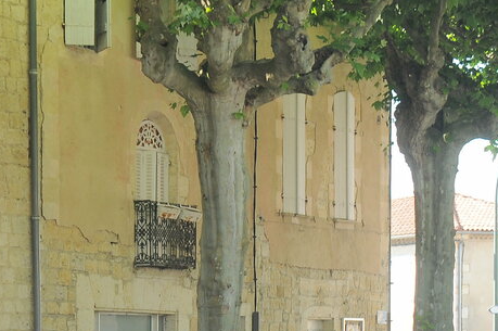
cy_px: 440
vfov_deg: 9.9
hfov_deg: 14.5
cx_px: -125
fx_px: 1879
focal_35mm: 136
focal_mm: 34
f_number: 5
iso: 200
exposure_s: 1/125
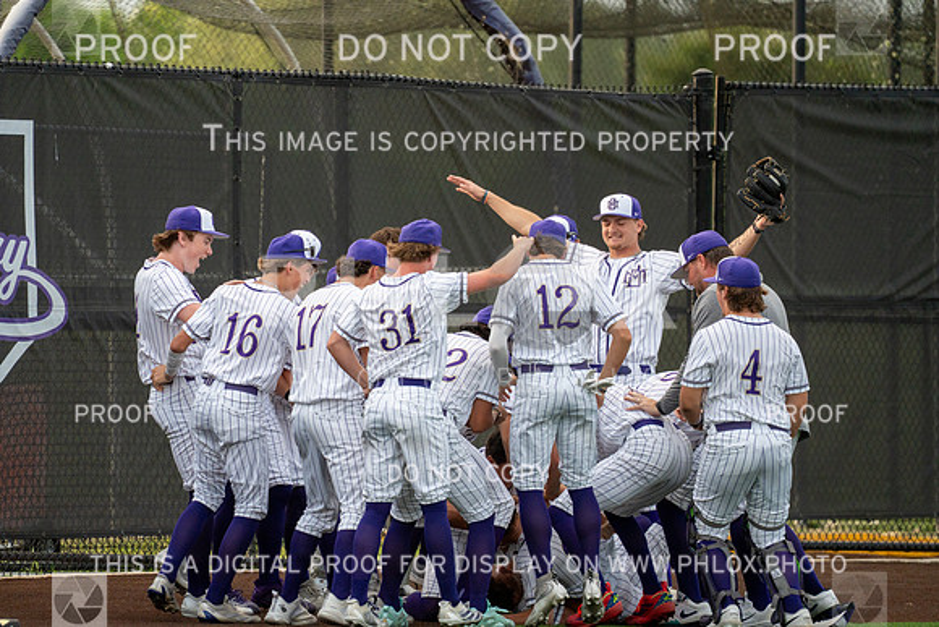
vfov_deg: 2.3
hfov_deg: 3.4
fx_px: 15653
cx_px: 470
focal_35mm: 600
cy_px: 314
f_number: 6.3
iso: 800
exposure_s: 1/1250
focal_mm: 600
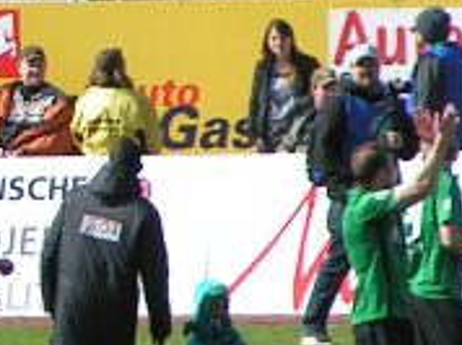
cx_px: -267
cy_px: -39
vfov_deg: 1.3
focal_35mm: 1113
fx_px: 14835
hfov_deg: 1.8
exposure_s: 1/800
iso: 50
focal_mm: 37.8
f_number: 3.5
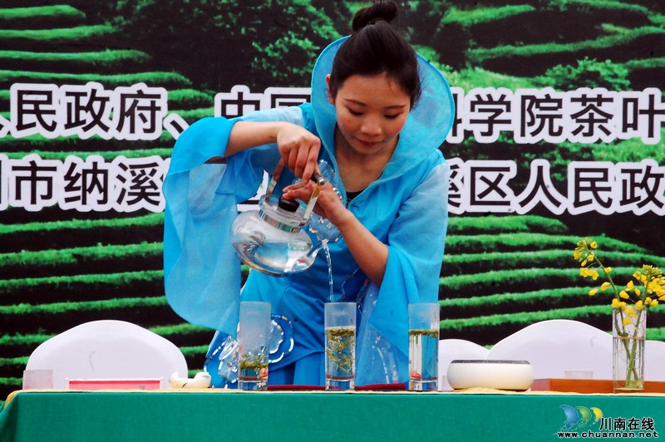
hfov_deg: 11.4
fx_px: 3322
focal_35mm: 180
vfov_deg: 7.6
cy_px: 221
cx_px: 332
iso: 1600
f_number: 22
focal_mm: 120
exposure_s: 1/80
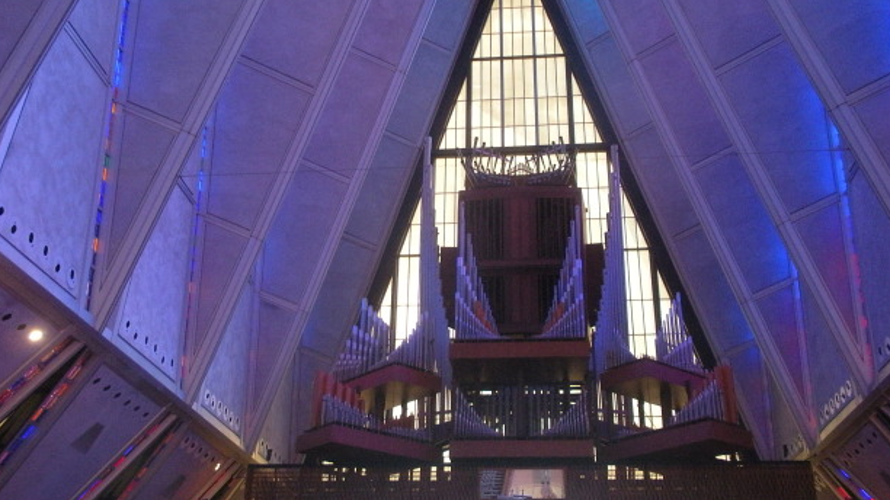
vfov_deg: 29.0
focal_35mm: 41
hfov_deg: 49.4
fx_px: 967
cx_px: 458
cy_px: 227
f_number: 3.5
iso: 400
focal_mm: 6.3
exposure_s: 1/8
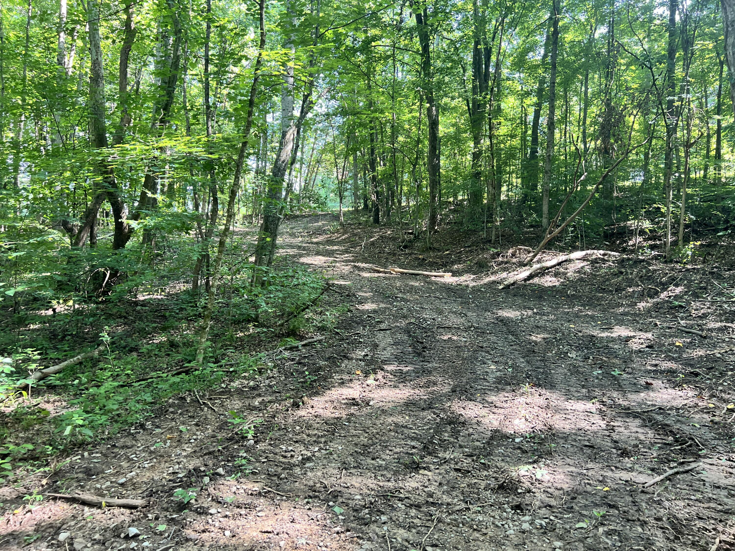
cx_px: 368
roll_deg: -1.8
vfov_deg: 53.1
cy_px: 276
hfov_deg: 67.3
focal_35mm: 26
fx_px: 552
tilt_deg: +1.5
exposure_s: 1/121
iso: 125
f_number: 1.5
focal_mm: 5.7
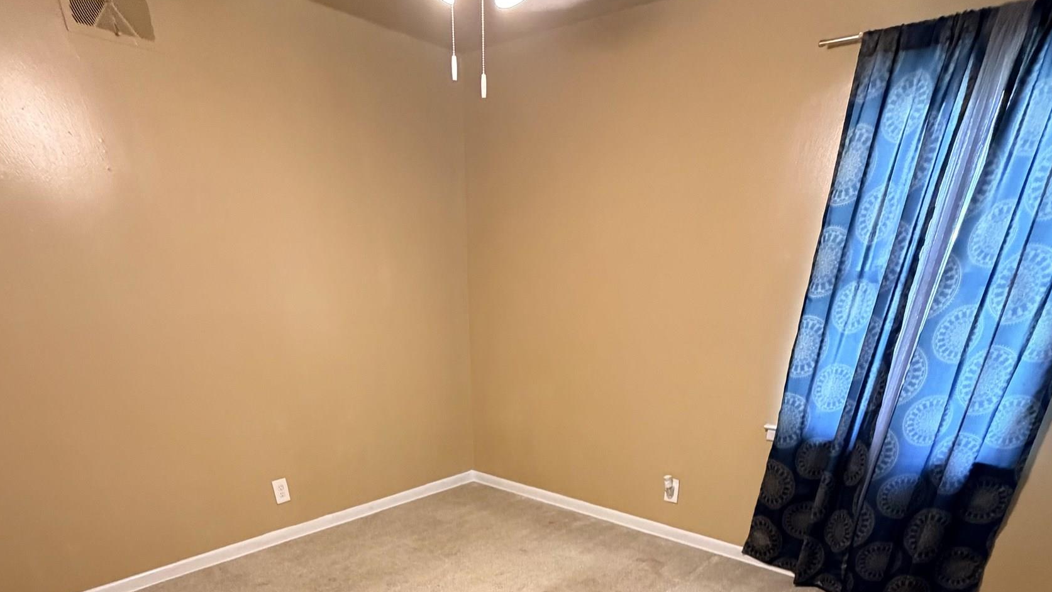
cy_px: 626
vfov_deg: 43.6
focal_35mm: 21
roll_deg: -1.1
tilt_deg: -32.1
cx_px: 518
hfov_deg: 83.8
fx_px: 586
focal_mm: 2.22
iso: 640
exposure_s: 1/60
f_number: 2.2
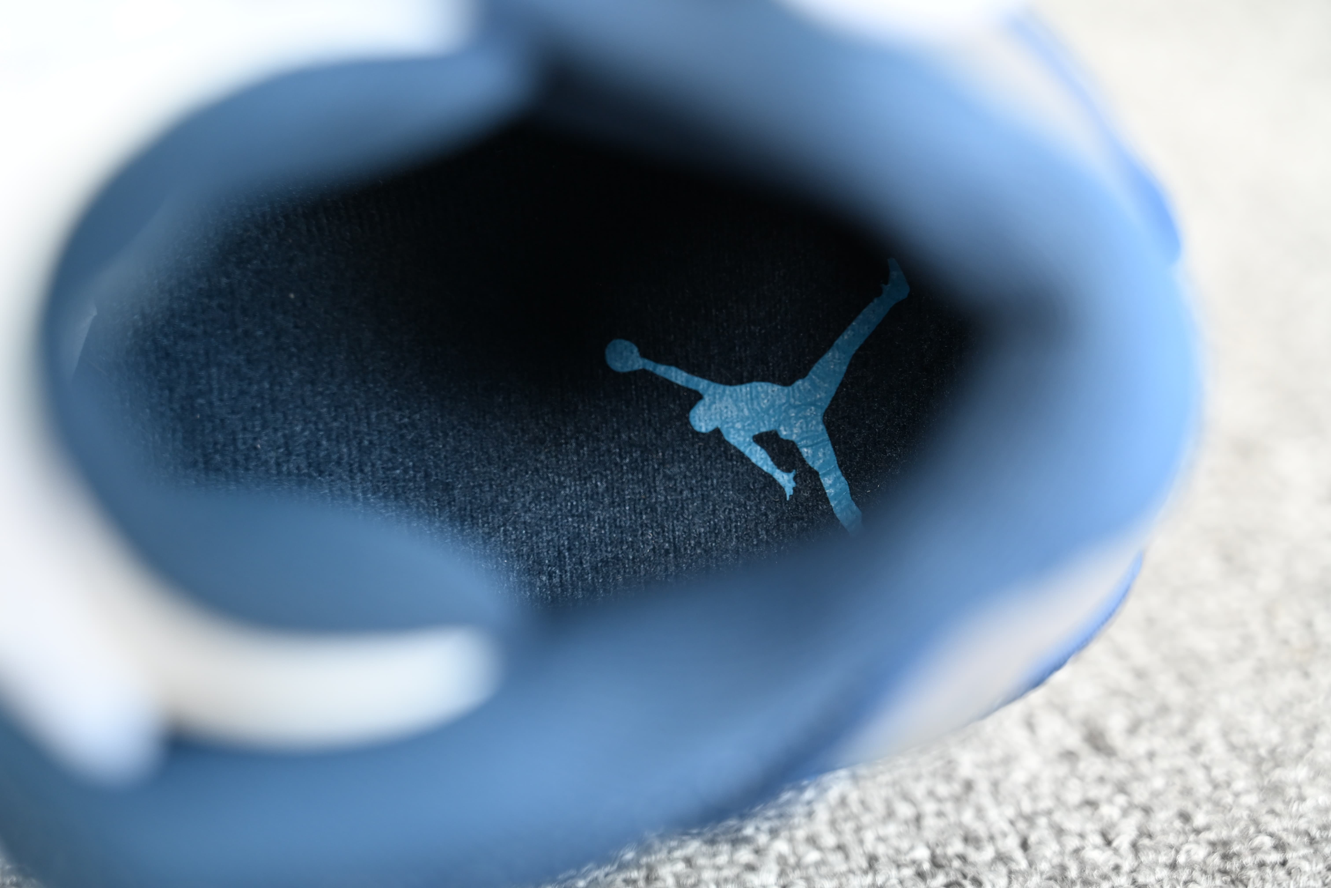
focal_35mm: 60
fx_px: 2218
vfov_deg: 22.6
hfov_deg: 33.4
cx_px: 666
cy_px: 444
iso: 640
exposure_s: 1/60
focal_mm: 60
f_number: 4
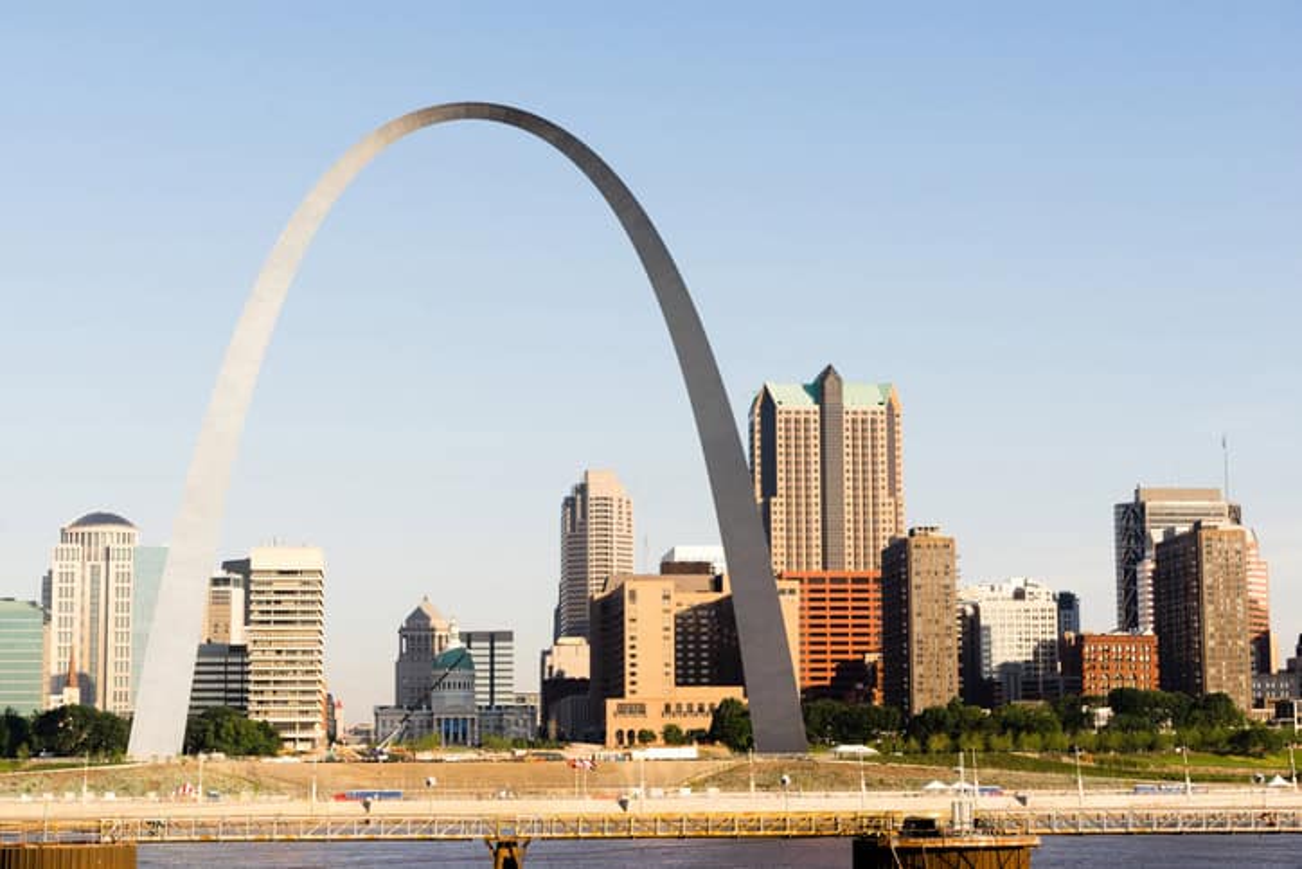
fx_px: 2532
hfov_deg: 28.8
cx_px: 651
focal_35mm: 70
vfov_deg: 19.5
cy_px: 434
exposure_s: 1/640
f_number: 8
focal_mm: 70
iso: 125
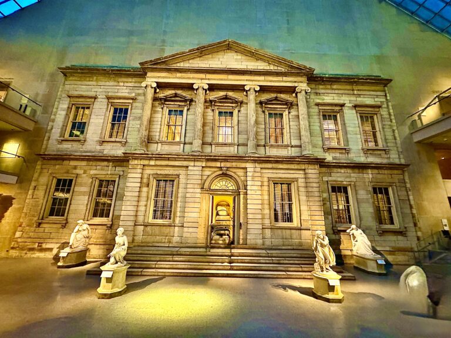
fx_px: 182
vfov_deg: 85.7
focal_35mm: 14
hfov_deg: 102.1
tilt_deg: +14.5
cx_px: 226
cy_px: 169
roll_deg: -1.0
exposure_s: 1/48
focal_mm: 2.22
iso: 1250
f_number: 2.2
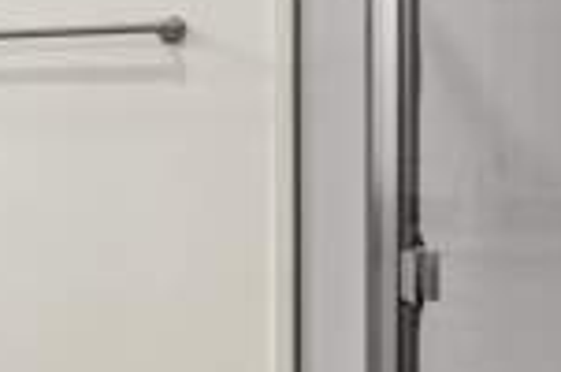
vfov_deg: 26.2
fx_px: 793
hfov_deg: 27.8
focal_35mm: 51
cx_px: -260
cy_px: 121
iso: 800
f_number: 8
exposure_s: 1/30
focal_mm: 16
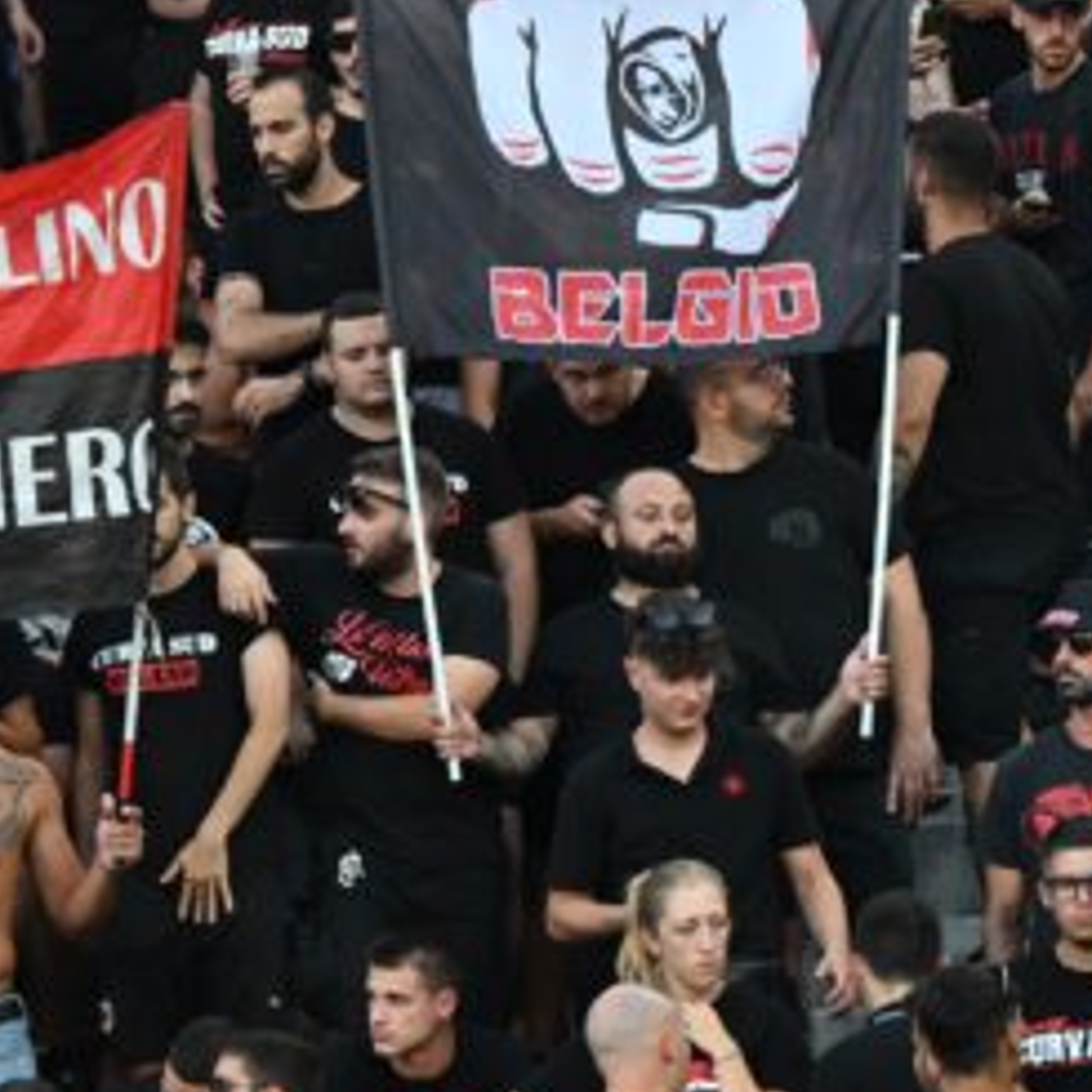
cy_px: -319
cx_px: -838
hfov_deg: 4.1
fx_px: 15204
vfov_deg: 4.1
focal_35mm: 426
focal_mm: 120
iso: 2000
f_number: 4.5
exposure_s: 1/640
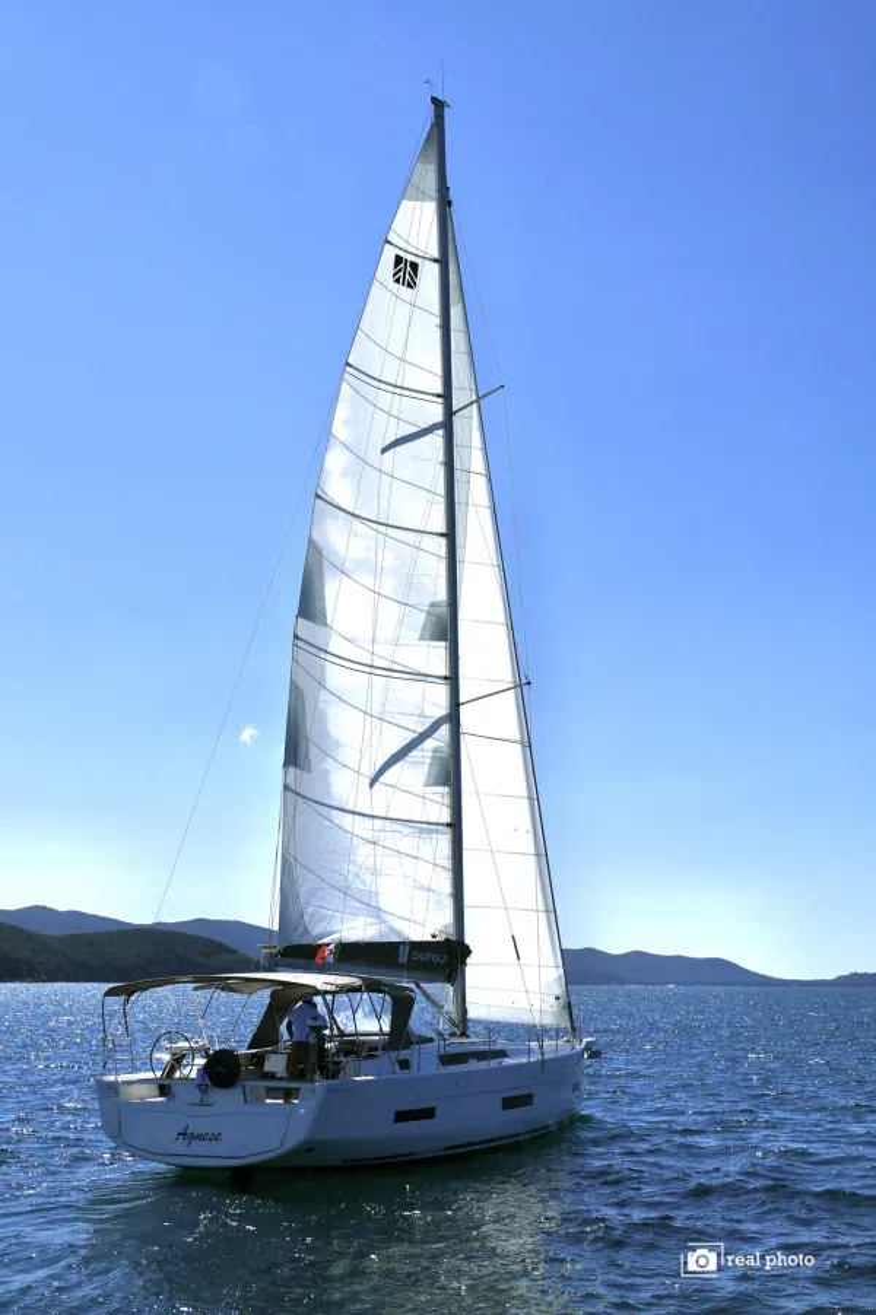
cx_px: 438
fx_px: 1644
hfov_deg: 29.8
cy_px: 658
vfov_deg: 43.6
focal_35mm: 45
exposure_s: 1/1250
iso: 200
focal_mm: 30
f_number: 11
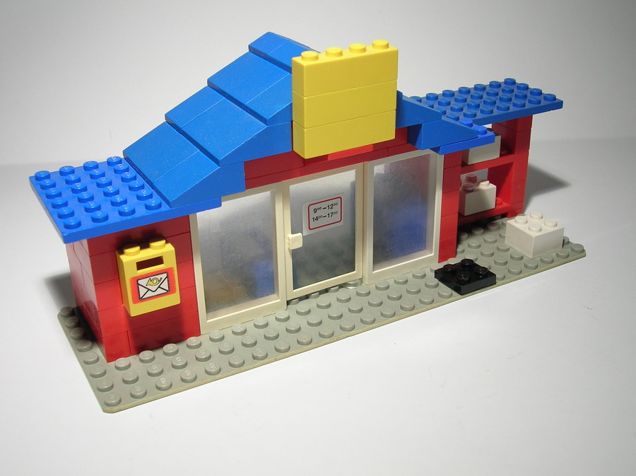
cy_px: 238
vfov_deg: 34.3
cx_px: 318
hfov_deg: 44.8
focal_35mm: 42
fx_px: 771
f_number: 3.1
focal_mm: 7
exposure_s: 1/19
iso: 50
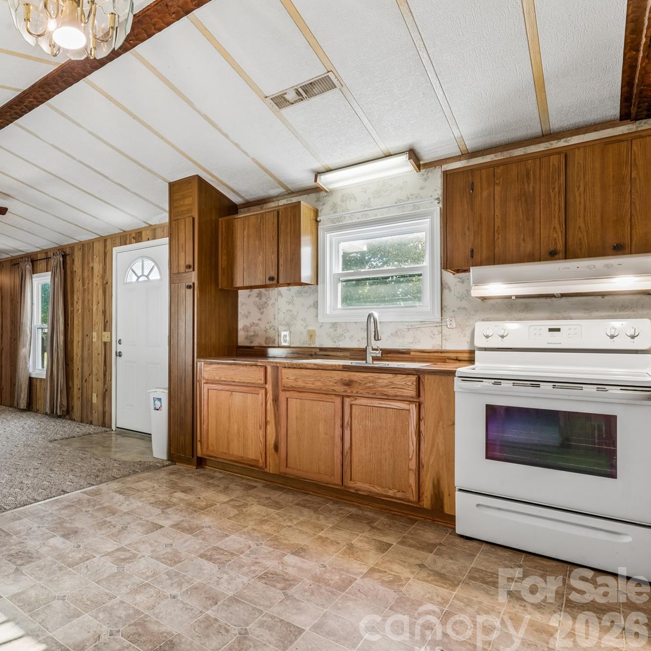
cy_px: 330
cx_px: 152
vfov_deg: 70.1
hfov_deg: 65.3
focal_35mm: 22
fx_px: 464
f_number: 13
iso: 100
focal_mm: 16.6
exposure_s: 1
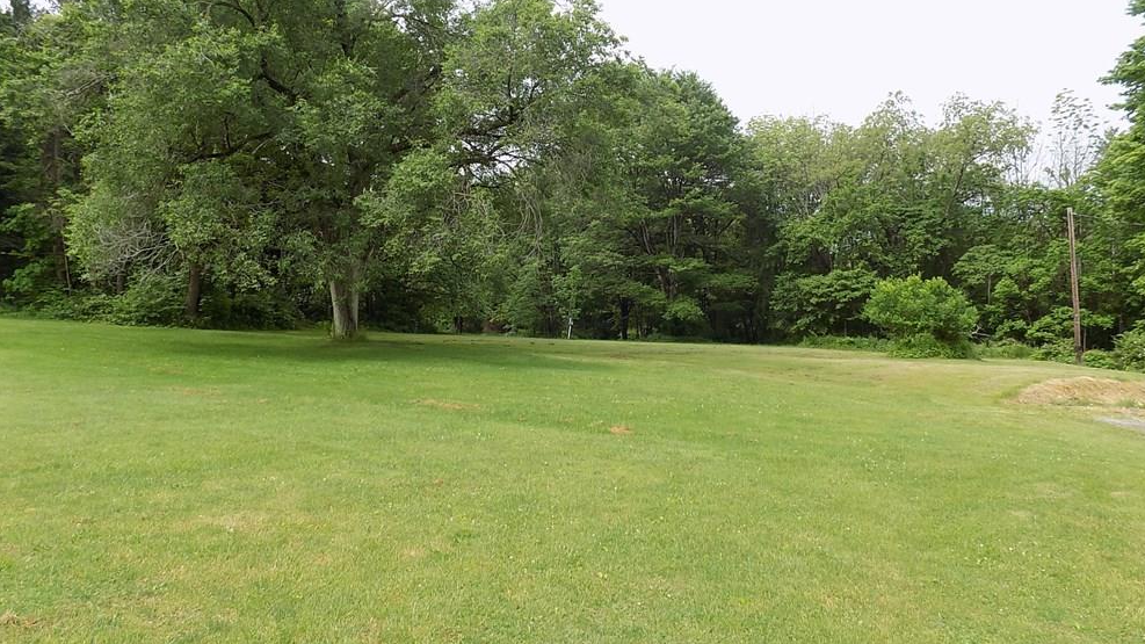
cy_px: 274
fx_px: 789
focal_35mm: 26
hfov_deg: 71.9
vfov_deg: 44.2
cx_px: 573
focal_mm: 4
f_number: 3.1
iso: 80
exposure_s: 1/500
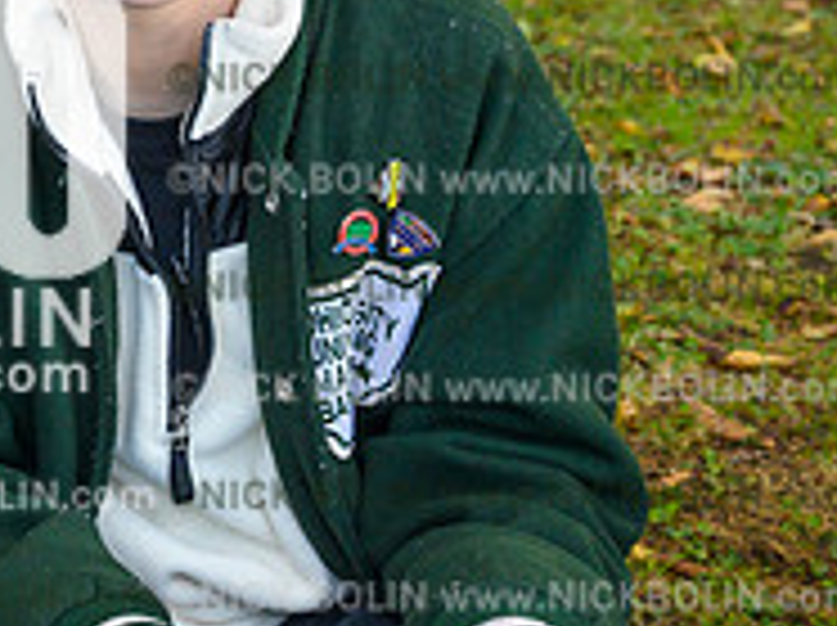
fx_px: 3043
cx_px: -194
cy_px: 180
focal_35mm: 126
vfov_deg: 11.7
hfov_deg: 15.1
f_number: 5
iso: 2500
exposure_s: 1/400
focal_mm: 42
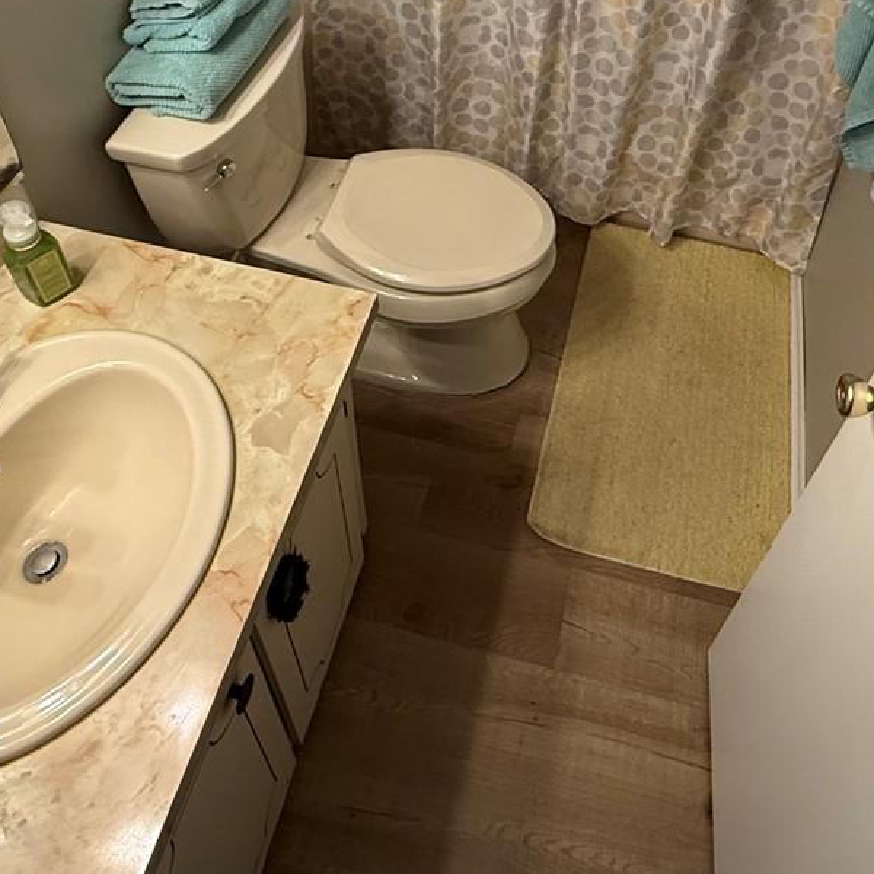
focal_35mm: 33
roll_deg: -7.0
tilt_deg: -40.8
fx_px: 943
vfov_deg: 45.1
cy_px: 84
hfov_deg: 49.3
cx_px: 539
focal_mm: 2.22
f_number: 2.2
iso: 320
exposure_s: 1/120
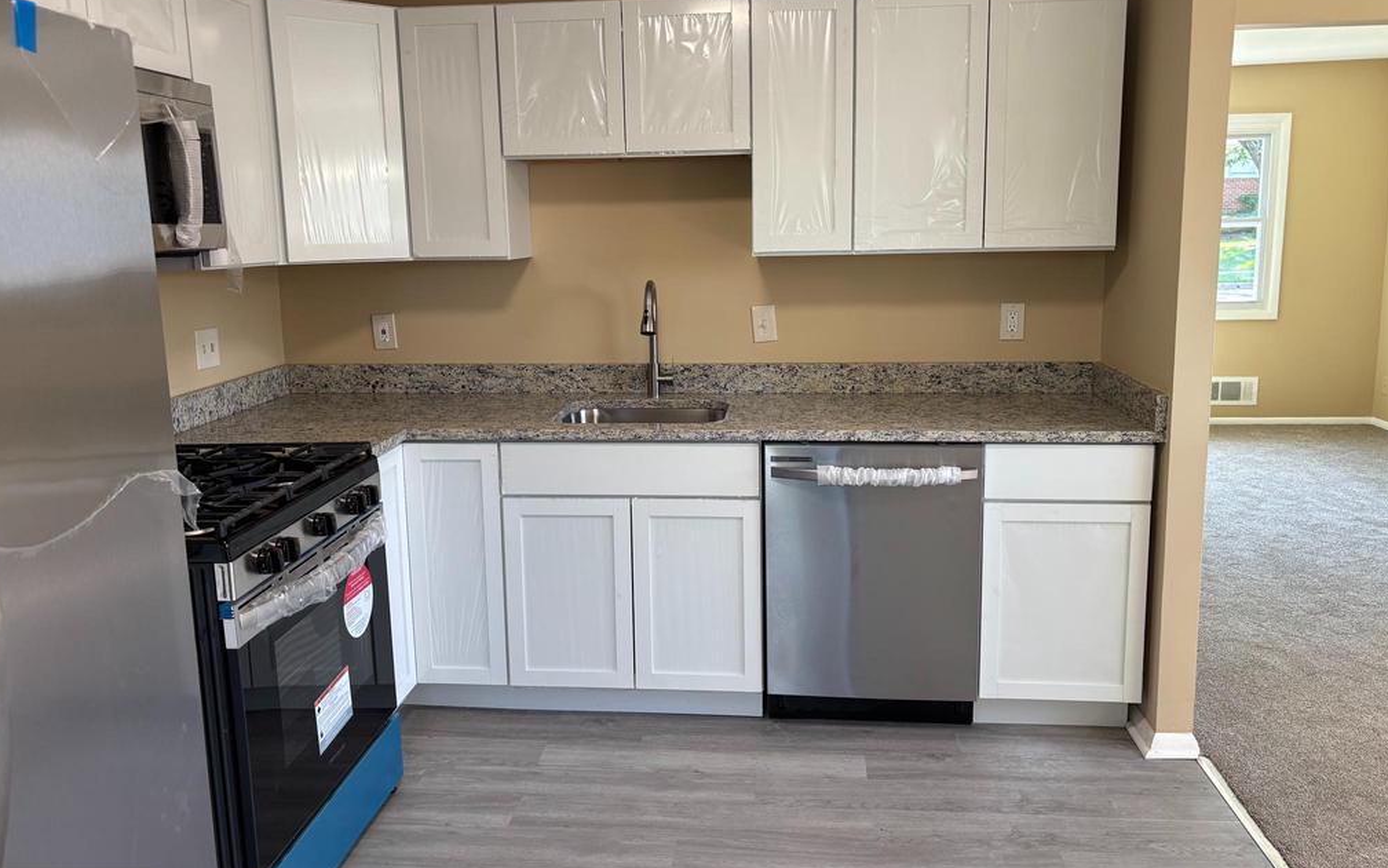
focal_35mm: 28
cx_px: 690
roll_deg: +0.8
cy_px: 398
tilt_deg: -9.8
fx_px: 1059
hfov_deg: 66.5
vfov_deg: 44.5
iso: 100
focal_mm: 5.96
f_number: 1.6
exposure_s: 1/121
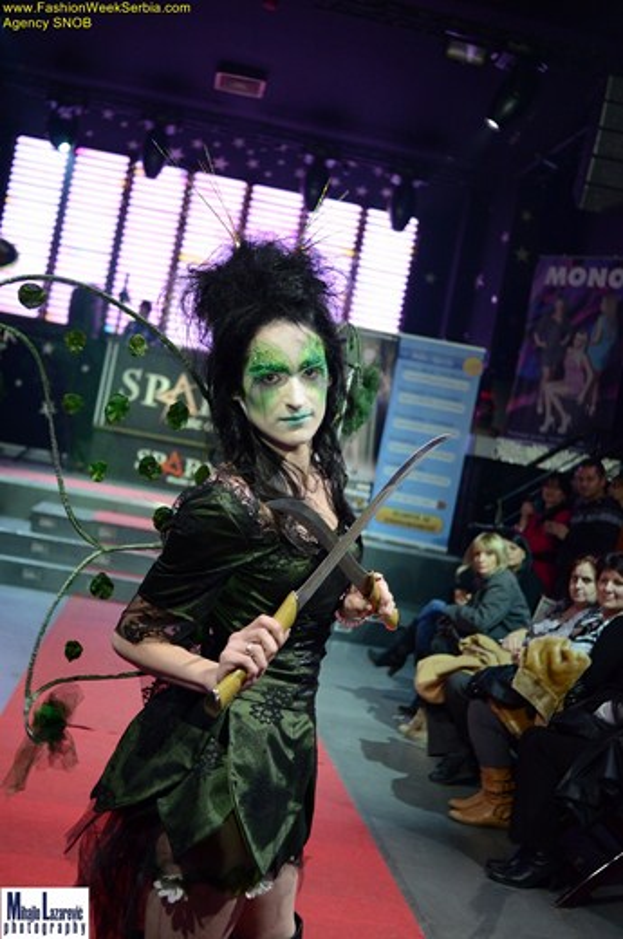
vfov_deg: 46.5
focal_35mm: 42
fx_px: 1094
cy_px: 470
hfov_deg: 31.8
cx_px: 312
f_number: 2.8
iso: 1250
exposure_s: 1/125
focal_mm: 28
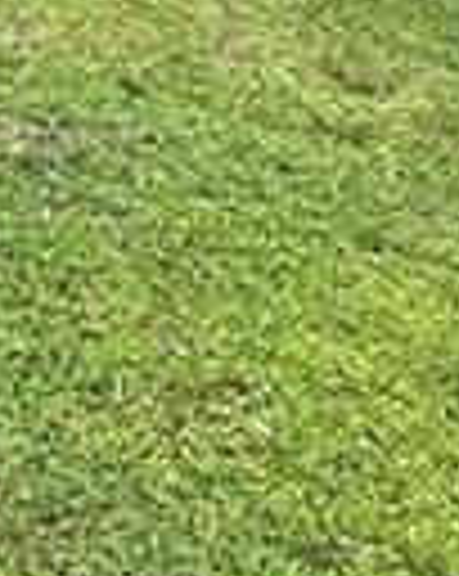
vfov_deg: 19.3
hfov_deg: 17.1
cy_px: -364
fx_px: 1396
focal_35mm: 82
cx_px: -202
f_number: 2.2
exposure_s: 1/2024
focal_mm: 2.22
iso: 50
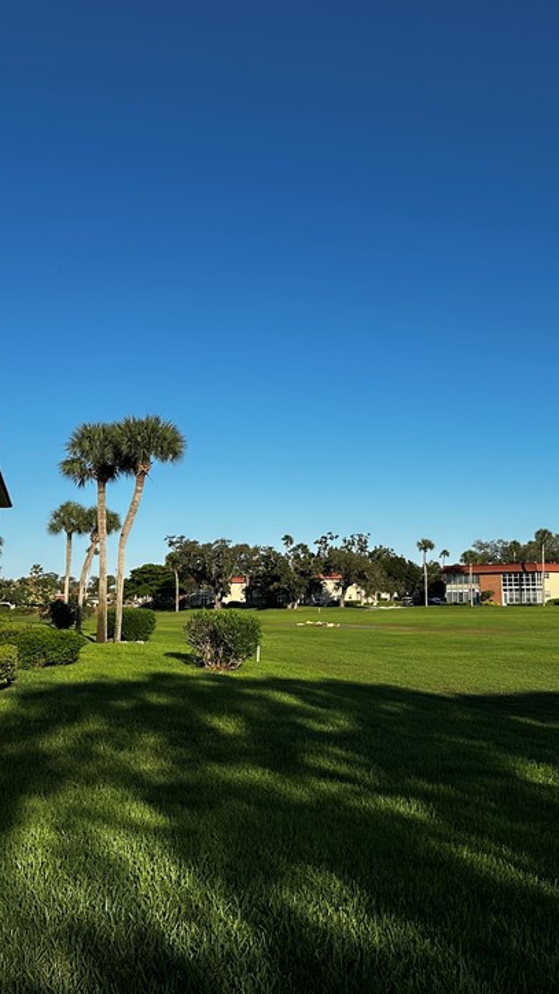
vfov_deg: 54.0
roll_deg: +0.6
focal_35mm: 37
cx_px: 335
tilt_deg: +7.2
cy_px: 478
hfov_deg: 31.9
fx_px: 975
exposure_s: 1/5000
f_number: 1.78
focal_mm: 6.86
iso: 80
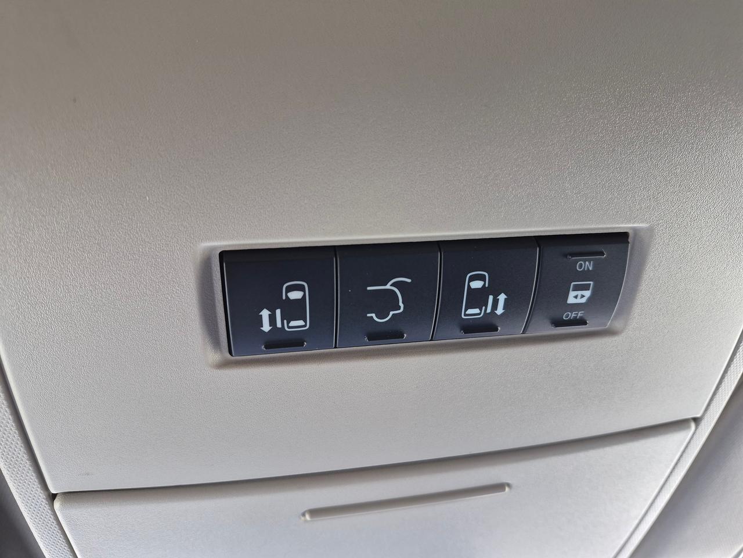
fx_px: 494
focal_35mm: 23
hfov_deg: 73.9
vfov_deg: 58.9
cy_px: 279
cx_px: 372
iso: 125
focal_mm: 5.4
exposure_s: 1/180
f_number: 1.8
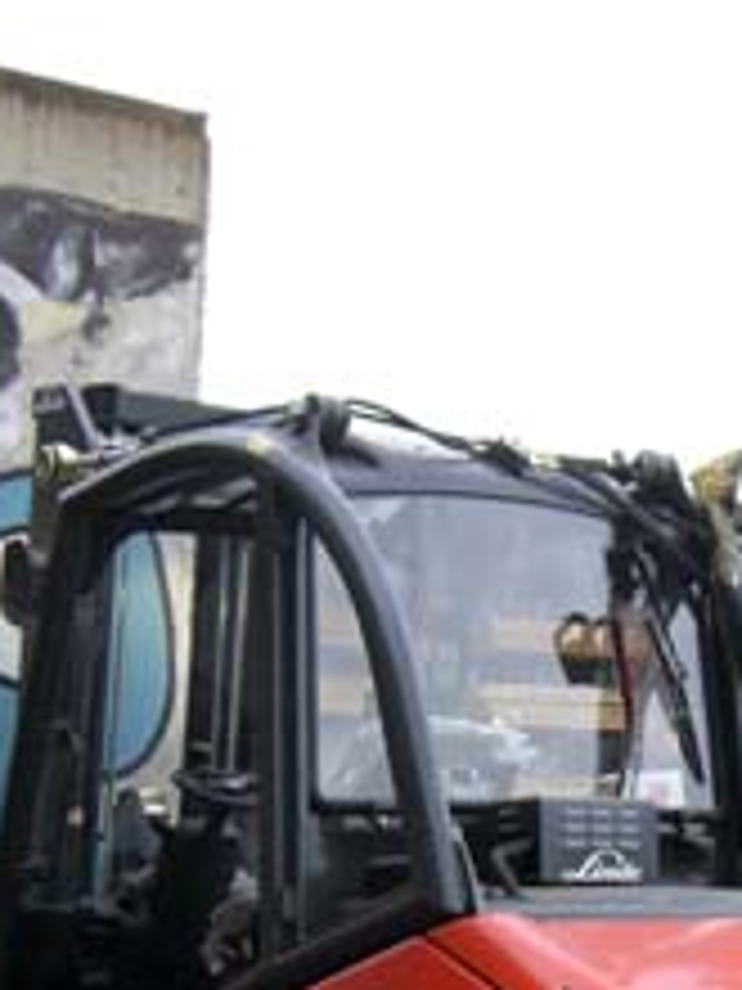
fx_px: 1972
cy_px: 770
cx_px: 418
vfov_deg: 27.7
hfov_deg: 21.3
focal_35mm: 69
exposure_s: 1/200
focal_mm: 6.2
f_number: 2.7
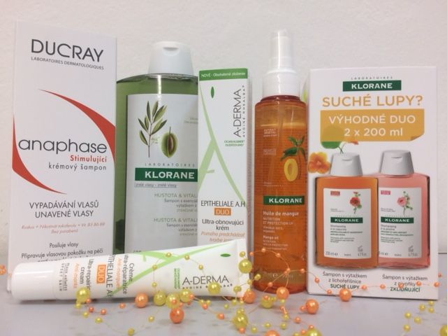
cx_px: 224
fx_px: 374
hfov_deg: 61.7
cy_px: 168
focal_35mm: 29
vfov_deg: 48.2
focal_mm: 4.15
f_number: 2.2
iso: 40
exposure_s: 1/33
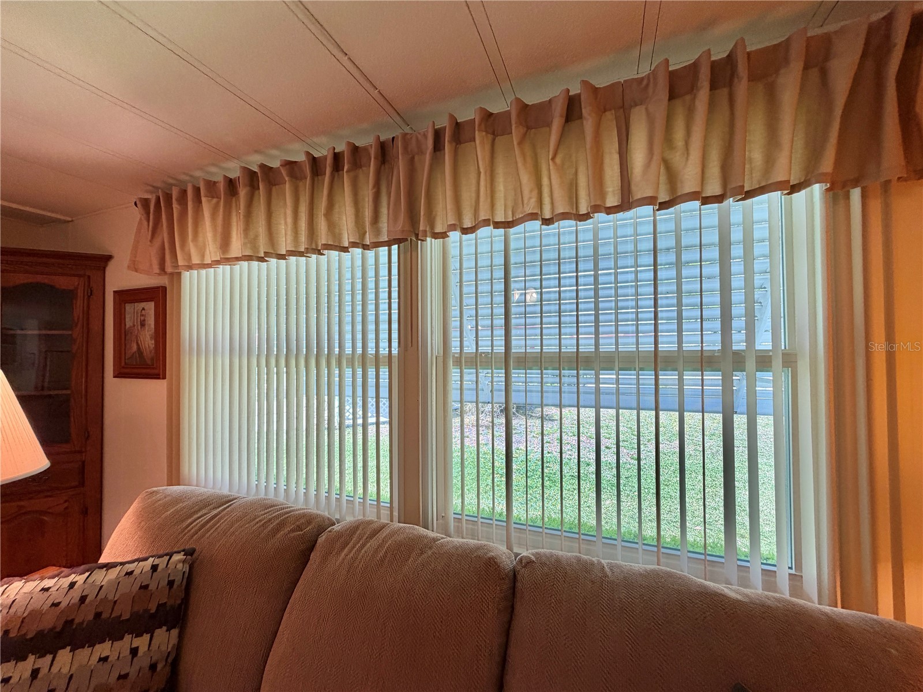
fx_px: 373
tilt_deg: -4.3
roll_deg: -1.4
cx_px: 462
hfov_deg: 102.1
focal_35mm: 14
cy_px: 346
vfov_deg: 85.7
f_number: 2.2
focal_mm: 2.22
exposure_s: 1/120
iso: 100
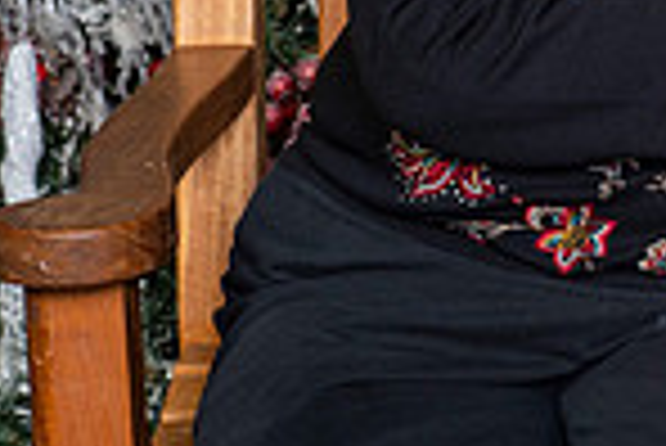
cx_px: 1260
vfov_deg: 4.1
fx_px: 6166
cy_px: -342
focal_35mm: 333
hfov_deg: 6.0
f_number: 8
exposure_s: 1/125
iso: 400
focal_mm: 85
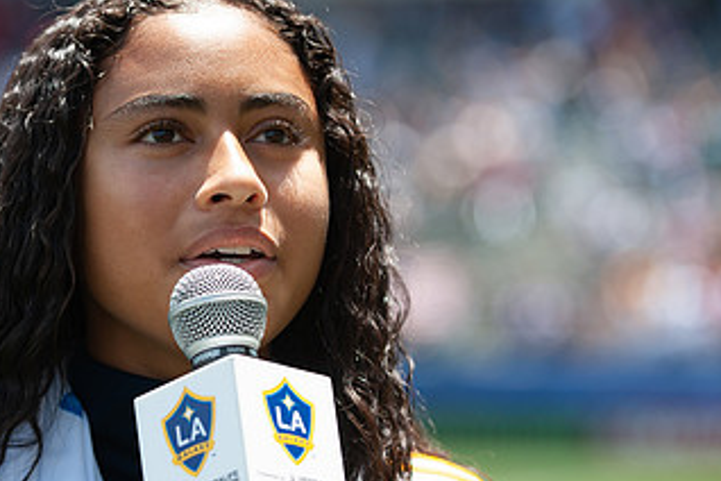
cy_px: 304
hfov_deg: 11.0
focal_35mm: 186
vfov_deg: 7.4
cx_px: 152
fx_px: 3725
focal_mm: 102
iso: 200
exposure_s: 1/1000
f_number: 3.5
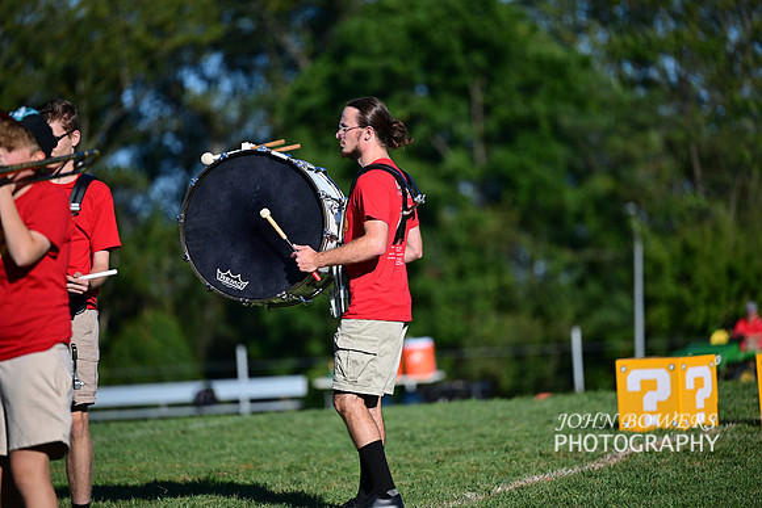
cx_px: 381
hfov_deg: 10.3
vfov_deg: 6.9
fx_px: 4234
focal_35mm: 200
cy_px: 254
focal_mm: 200
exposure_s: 1/2000
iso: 110
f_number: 2.8
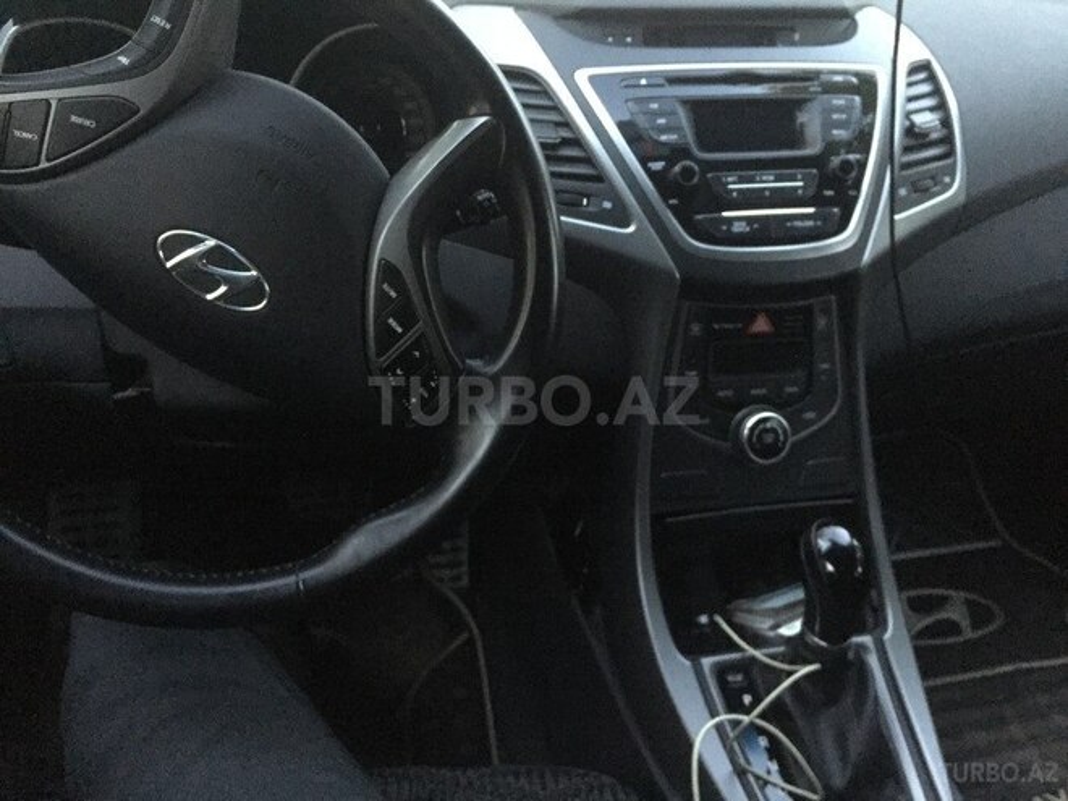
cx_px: 534
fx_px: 895
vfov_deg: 48.2
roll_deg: -2.9
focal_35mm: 29
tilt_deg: -26.9
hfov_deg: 61.7
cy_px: 400
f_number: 2.2
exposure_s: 1/17
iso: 1000
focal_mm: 4.15
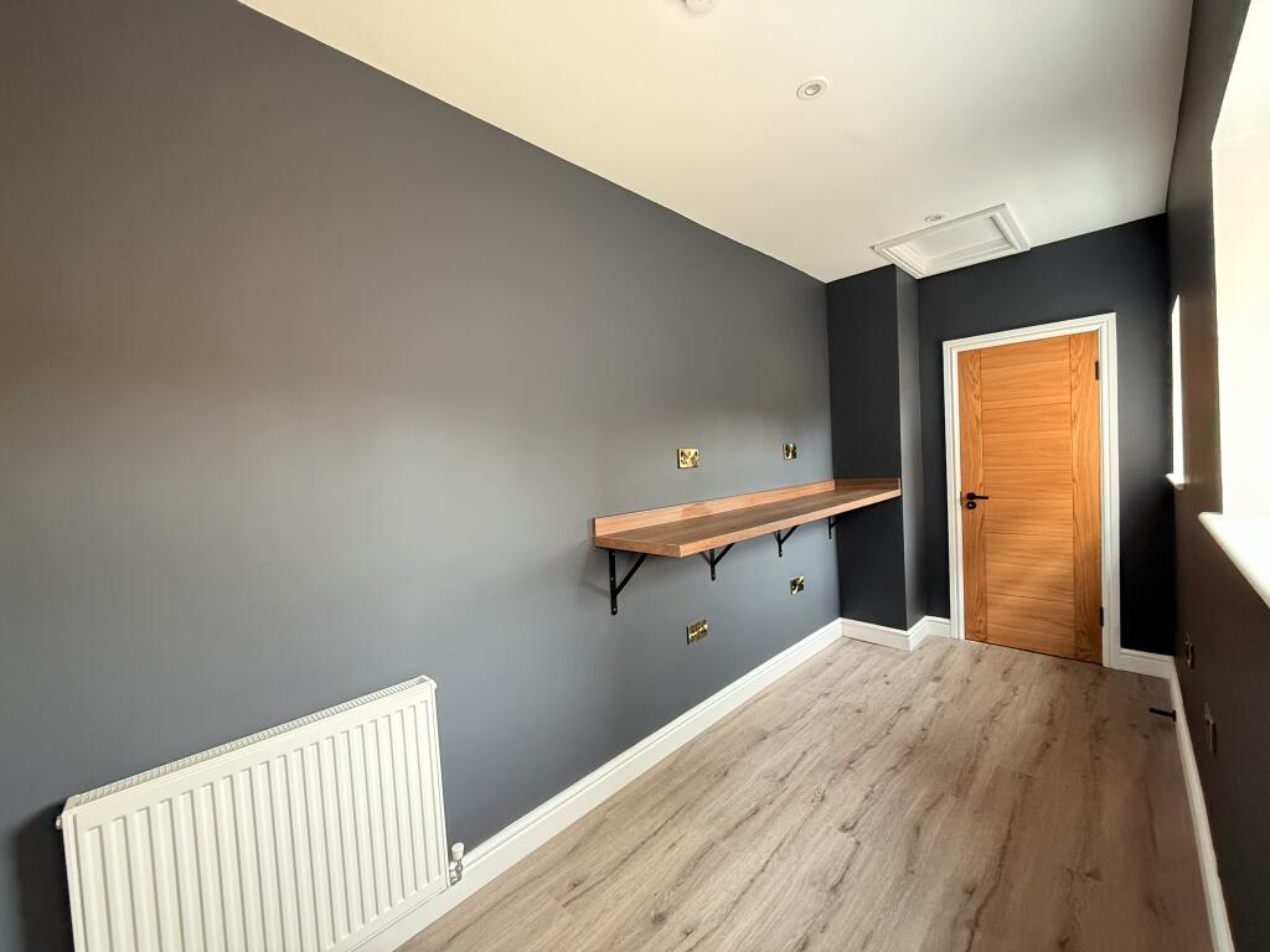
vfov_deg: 85.7
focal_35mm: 14
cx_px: 635
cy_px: 476
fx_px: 514
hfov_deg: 102.1
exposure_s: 1/50
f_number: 2.2
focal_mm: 2.22
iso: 500
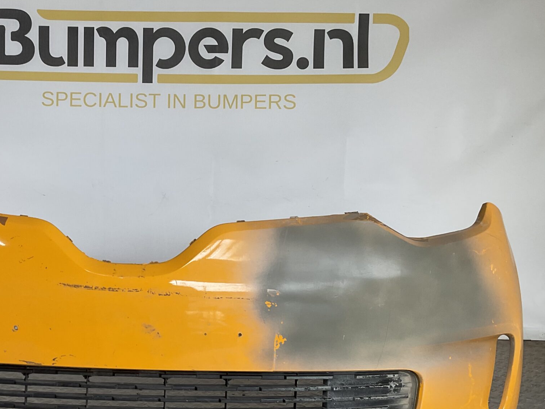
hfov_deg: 38.0
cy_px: 255
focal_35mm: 49
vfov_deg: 29.6
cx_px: 141
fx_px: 771
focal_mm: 3
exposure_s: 1/120
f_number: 1.8
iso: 20
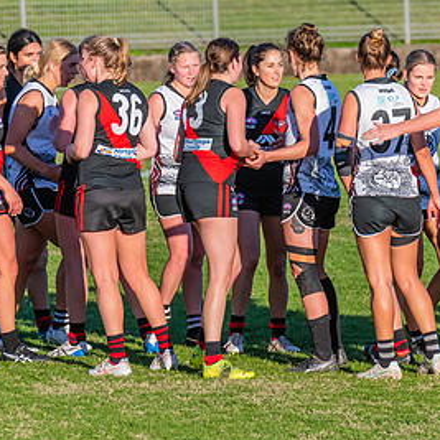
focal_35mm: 765
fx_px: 11001
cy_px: 235
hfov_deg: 2.3
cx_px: 295
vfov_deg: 2.3
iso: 800
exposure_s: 1/1250
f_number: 9
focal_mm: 330
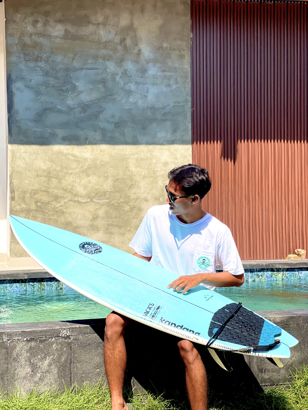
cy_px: 205
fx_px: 759
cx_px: 154
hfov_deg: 22.9
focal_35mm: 64
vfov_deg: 30.3
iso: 32
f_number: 2.2
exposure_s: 1/2016
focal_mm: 7.5
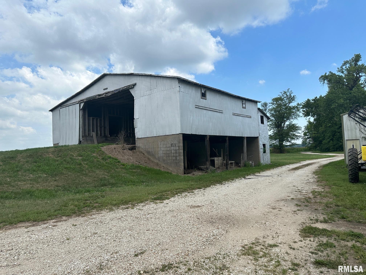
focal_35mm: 24
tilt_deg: +4.4
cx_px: 183
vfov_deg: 56.8
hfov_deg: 71.6
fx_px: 254
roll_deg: -0.6
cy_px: 138
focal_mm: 6.86
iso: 80
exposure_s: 1/4762
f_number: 1.78
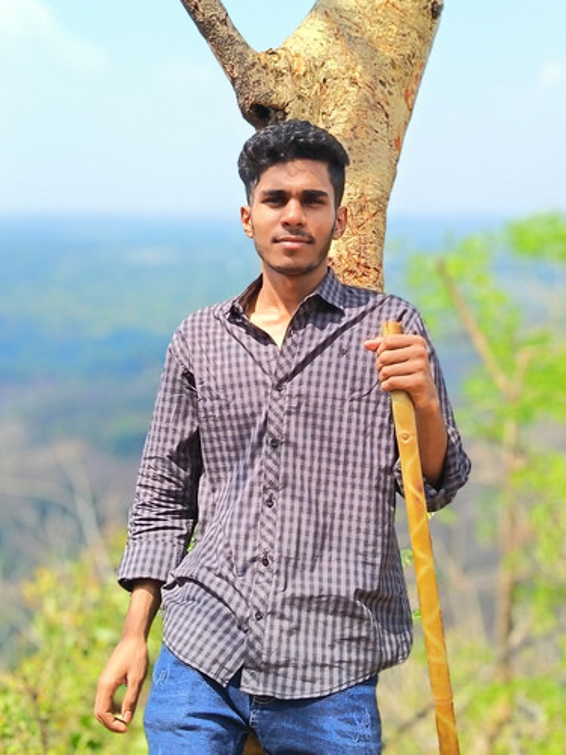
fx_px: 1046
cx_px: 283
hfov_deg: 30.3
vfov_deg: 39.7
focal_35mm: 48
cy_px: 378
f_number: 0.95
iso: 100
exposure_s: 1/305
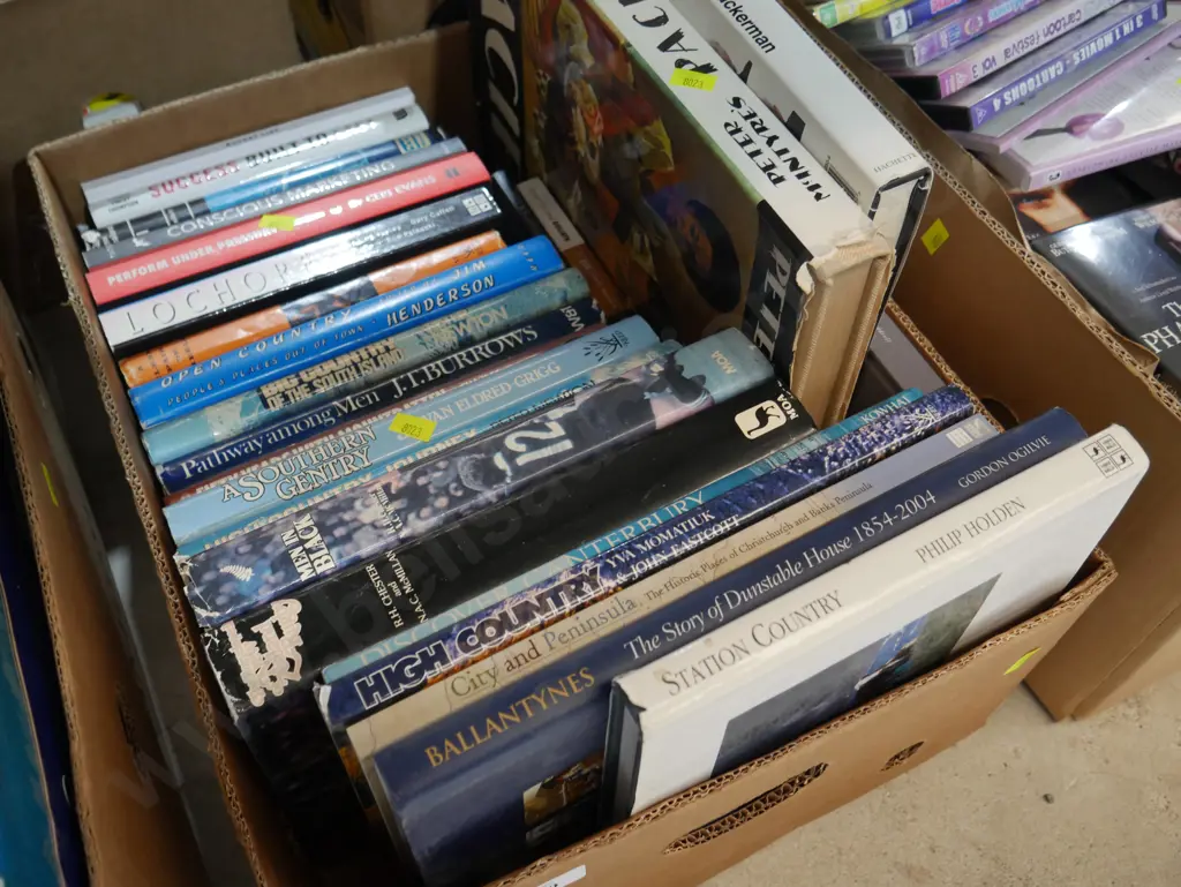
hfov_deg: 56.8
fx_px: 1092
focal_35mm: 32
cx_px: 590
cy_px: 444
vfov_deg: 44.2
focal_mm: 16
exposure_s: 1/60
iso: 1250
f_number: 3.6
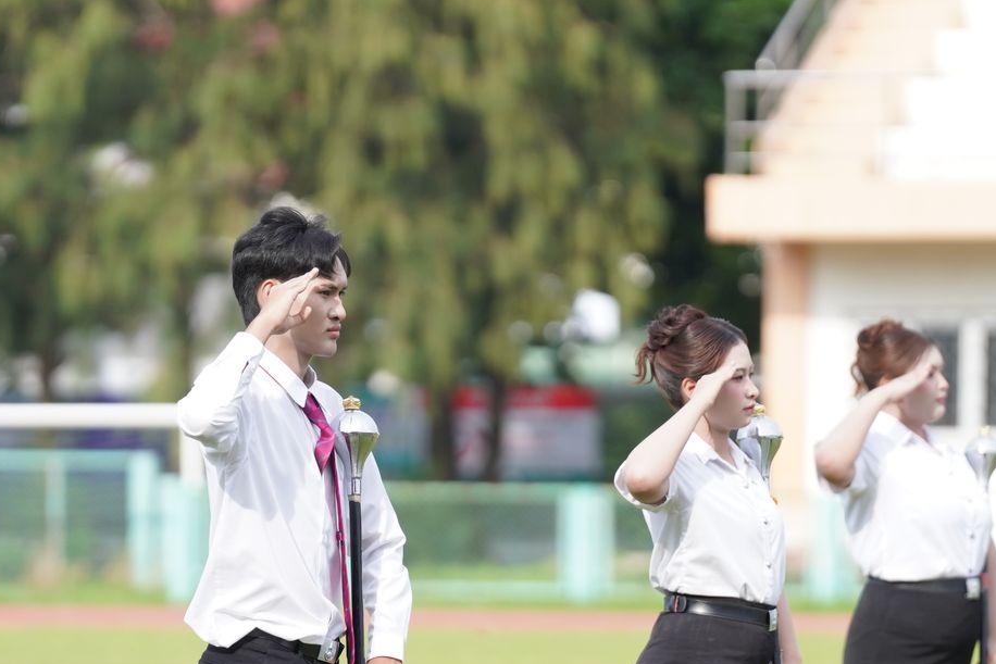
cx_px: 437
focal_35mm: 401
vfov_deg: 3.4
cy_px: 585
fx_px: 11095
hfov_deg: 5.1
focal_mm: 175
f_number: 2.8
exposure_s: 1/4000
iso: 500
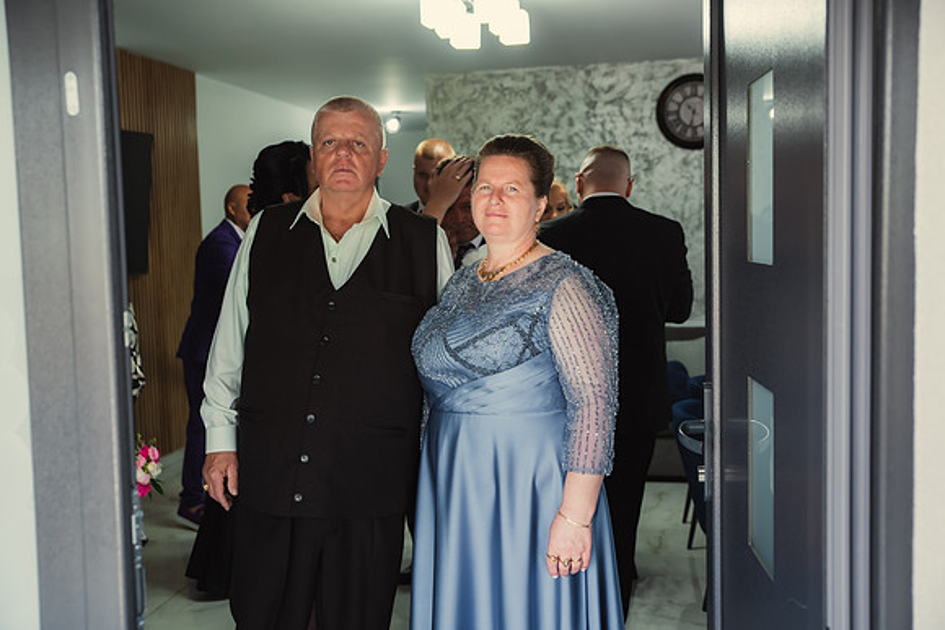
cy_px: 315
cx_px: 472
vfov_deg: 33.4
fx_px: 1050
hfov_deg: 48.4
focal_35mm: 40
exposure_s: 1/50
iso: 200
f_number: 3.5
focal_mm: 40
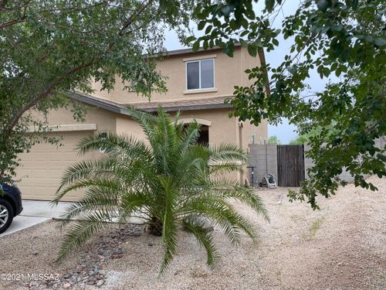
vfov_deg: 53.1
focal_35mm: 26
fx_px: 290
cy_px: 145
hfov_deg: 67.3
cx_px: 193
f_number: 1.6
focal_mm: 4.2
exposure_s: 1/385
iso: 32
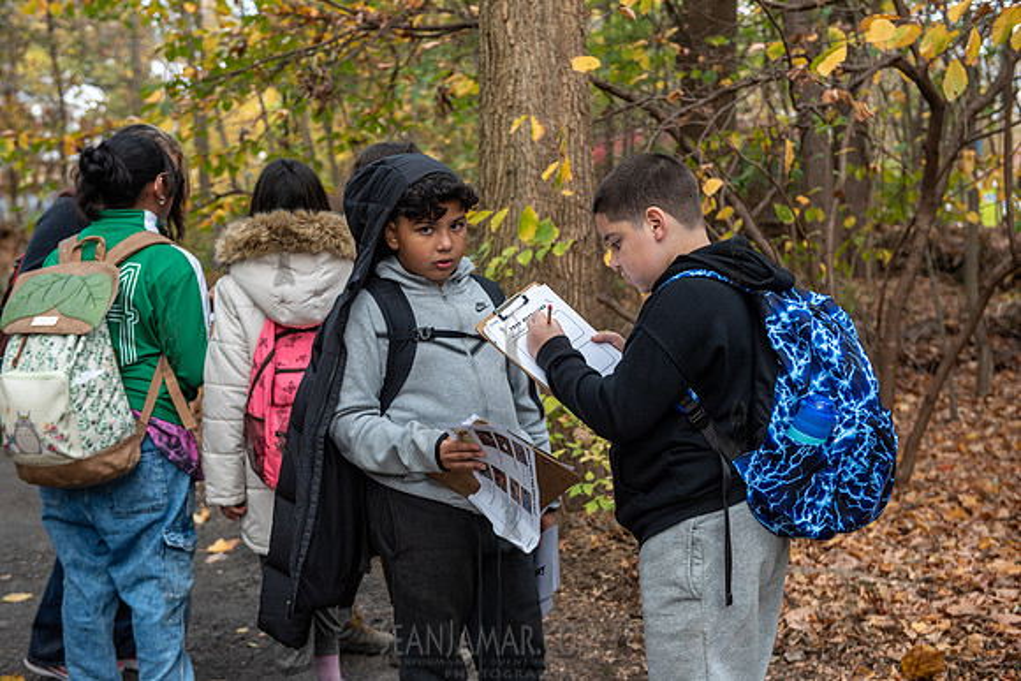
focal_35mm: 58
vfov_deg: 23.4
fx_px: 1645
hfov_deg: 34.5
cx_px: 510
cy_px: 340
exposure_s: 1/250
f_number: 4.5
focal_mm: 58
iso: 400
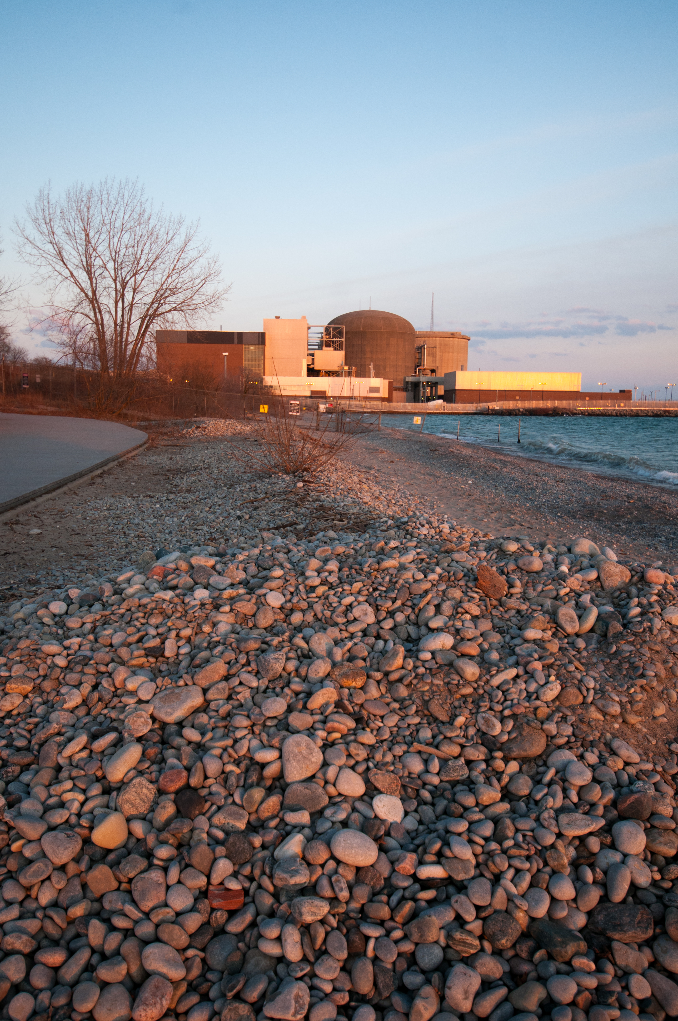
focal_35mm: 30
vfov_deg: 62.0
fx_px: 850
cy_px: 510
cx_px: 339
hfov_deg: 43.5
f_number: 5
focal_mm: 20
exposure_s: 1/50
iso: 200
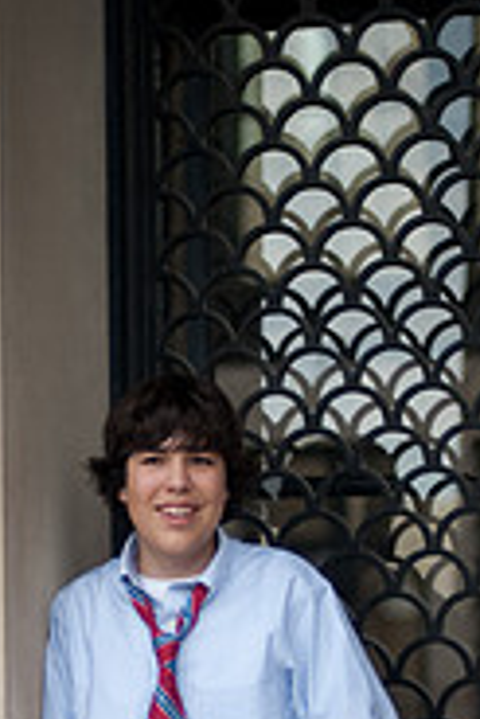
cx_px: 209
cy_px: 778
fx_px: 2435
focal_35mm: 122
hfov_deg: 11.3
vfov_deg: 16.3
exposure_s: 1/1250
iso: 320
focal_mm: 50
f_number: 1.4
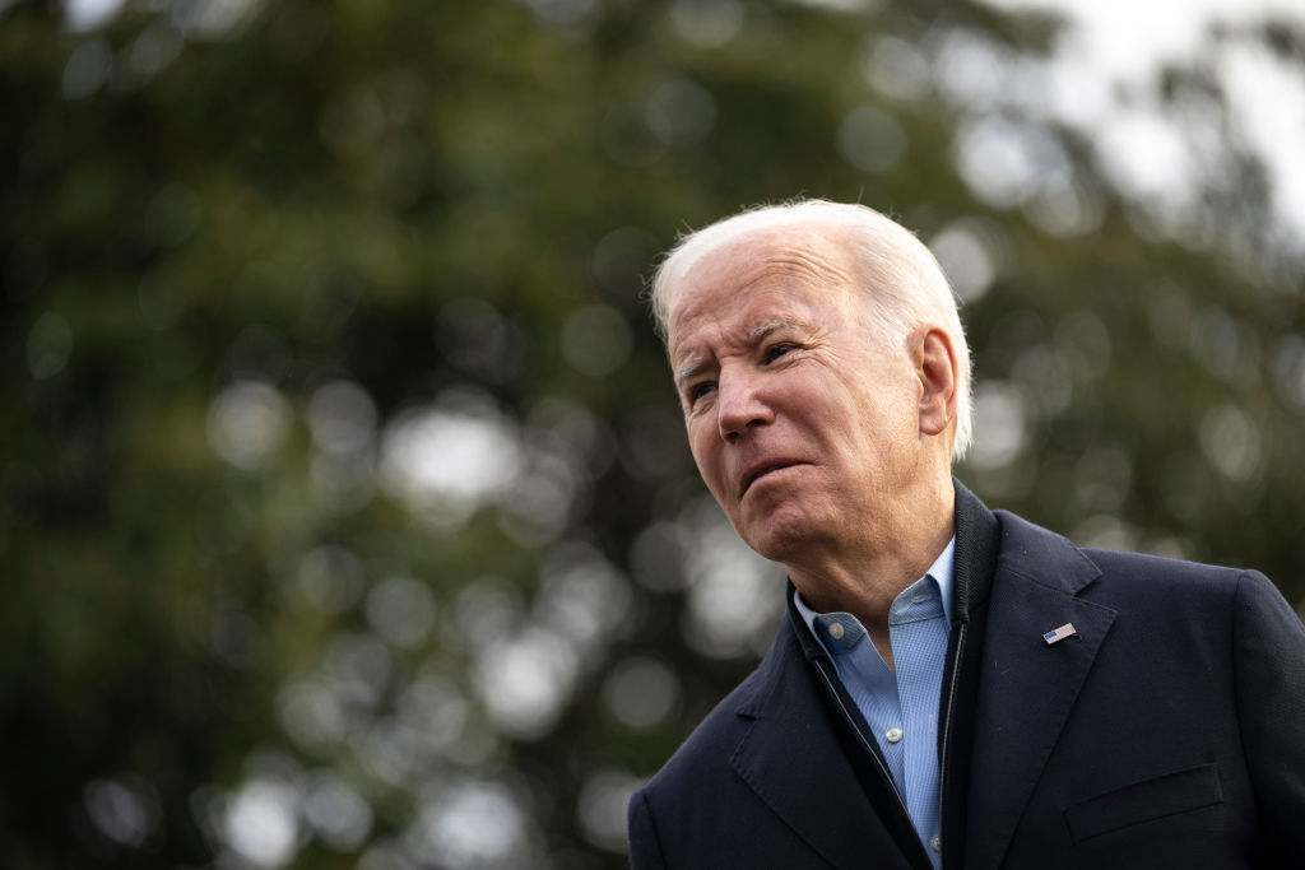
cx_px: 652
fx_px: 5764
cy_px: 435
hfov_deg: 12.9
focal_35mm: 159
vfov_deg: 8.6
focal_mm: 159
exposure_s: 1/1250
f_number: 3.2
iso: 400
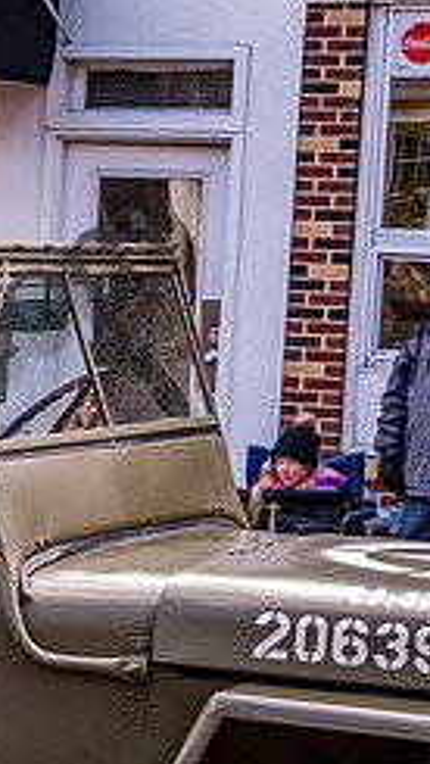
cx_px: -344
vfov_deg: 14.6
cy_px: 545
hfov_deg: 8.0
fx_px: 2977
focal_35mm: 147
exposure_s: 1/400
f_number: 6.3
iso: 800
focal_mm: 57
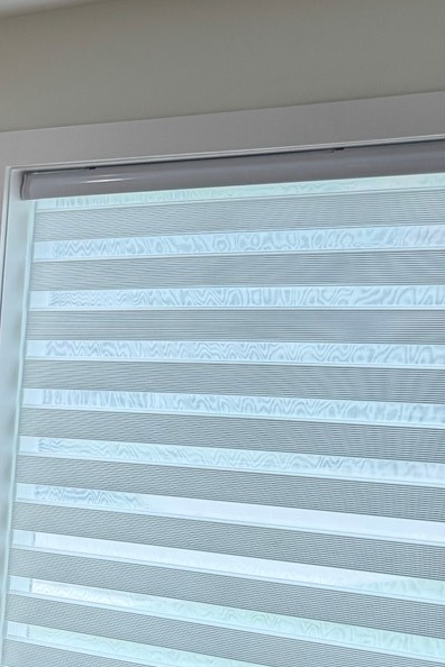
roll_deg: +0.3
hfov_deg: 13.8
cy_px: 600
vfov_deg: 23.0
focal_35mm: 86
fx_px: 1594
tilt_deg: -8.6
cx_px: -415
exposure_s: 1/121
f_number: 1.78
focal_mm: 6.76
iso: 100
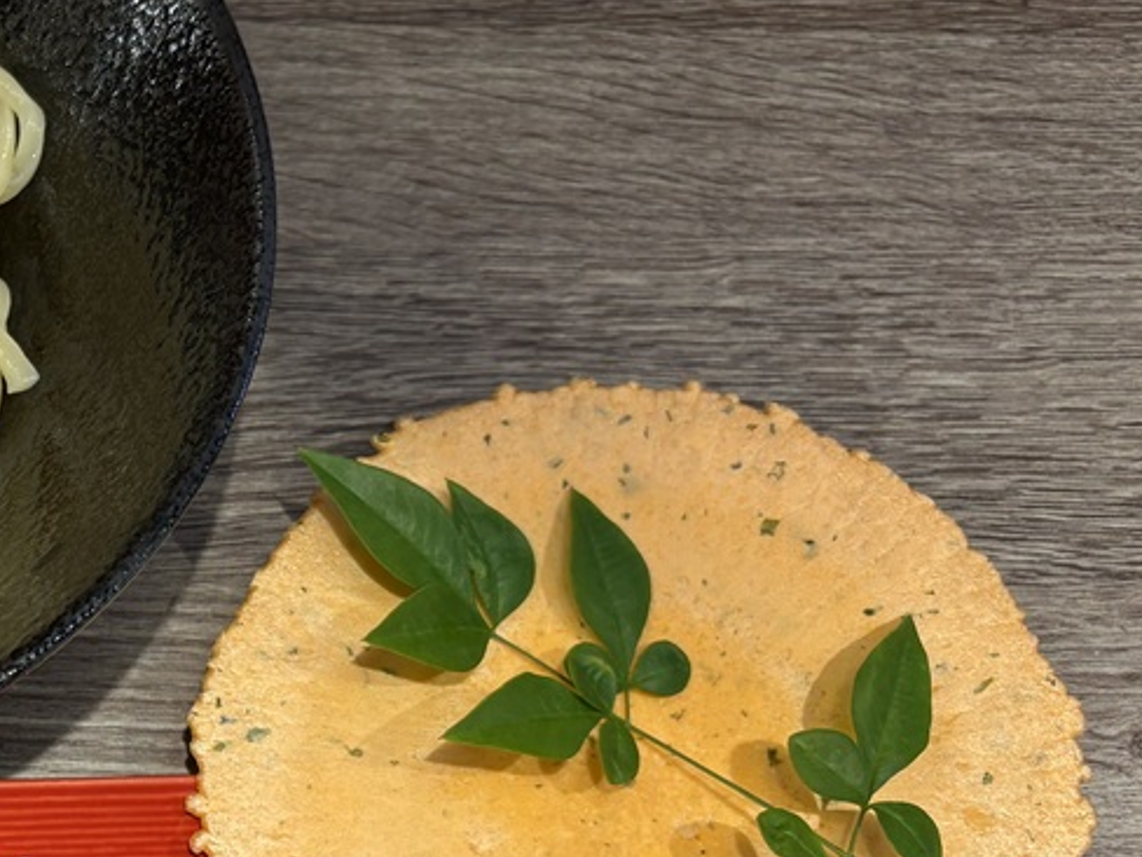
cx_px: -248
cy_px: 695
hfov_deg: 26.7
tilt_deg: -68.9
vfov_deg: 22.6
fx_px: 2111
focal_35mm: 64
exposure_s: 1/100
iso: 64
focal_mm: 5.96
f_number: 1.6
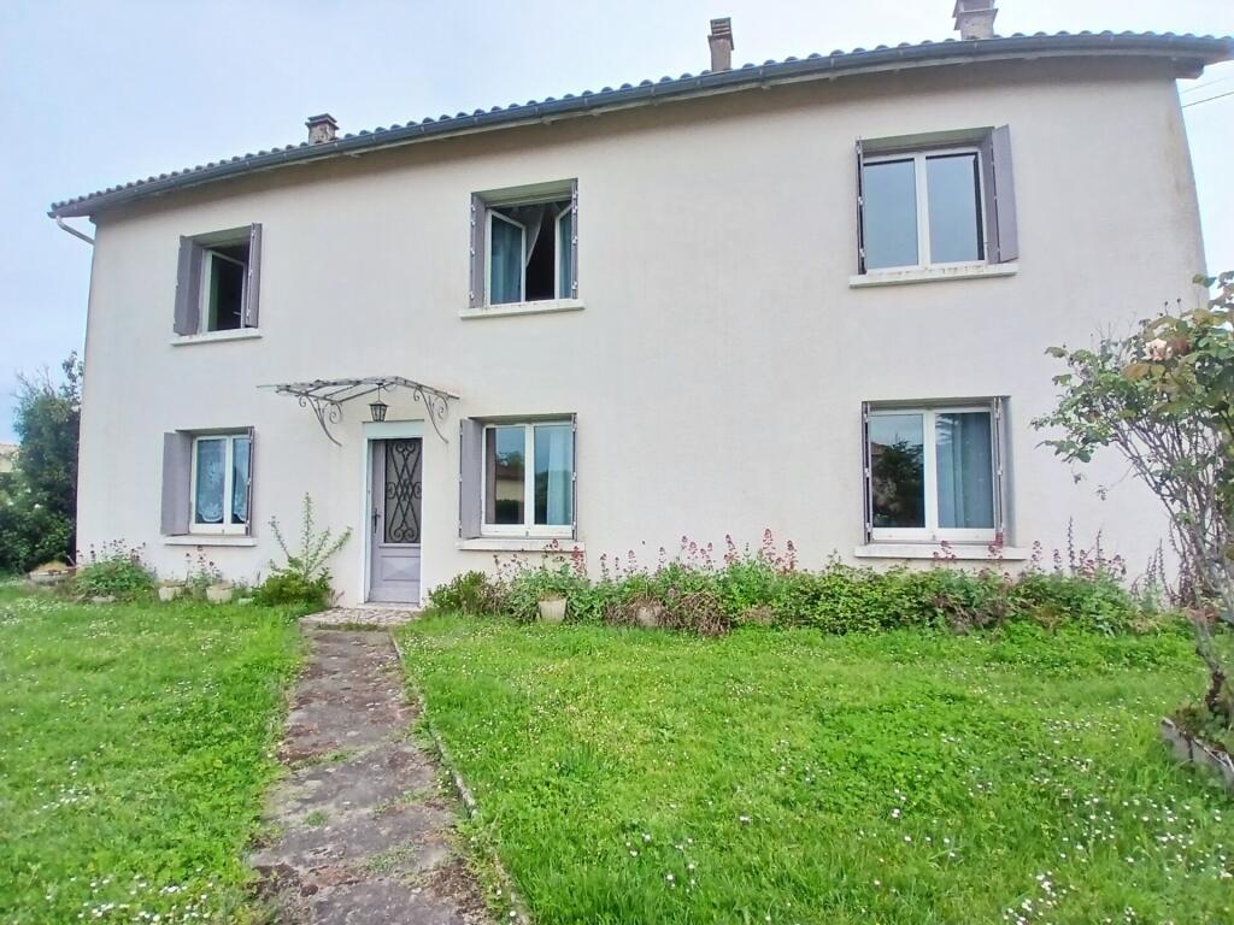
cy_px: 462
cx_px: 617
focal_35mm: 17
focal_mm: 1.4
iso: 50
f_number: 2.2
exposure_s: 1/476
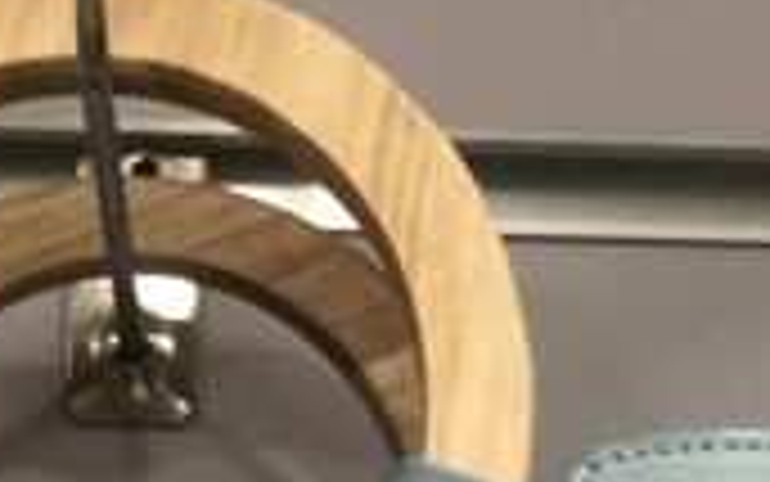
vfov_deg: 8.3
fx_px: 2918
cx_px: 131
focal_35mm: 139
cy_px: 1315
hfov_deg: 14.9
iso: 40
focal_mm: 3.99
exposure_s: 1/20
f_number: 1.8
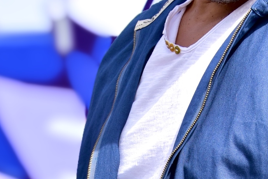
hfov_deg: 12.5
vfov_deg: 8.3
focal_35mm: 163
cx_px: 233
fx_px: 1213
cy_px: 248
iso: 200
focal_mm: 26
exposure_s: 1/500
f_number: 8
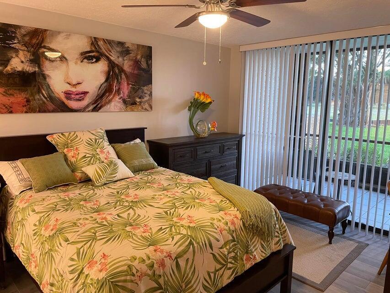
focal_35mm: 26
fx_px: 293
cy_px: 146
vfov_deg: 53.1
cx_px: 195
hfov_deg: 67.3
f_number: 1.6
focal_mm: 4.2
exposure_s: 1/60
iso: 500
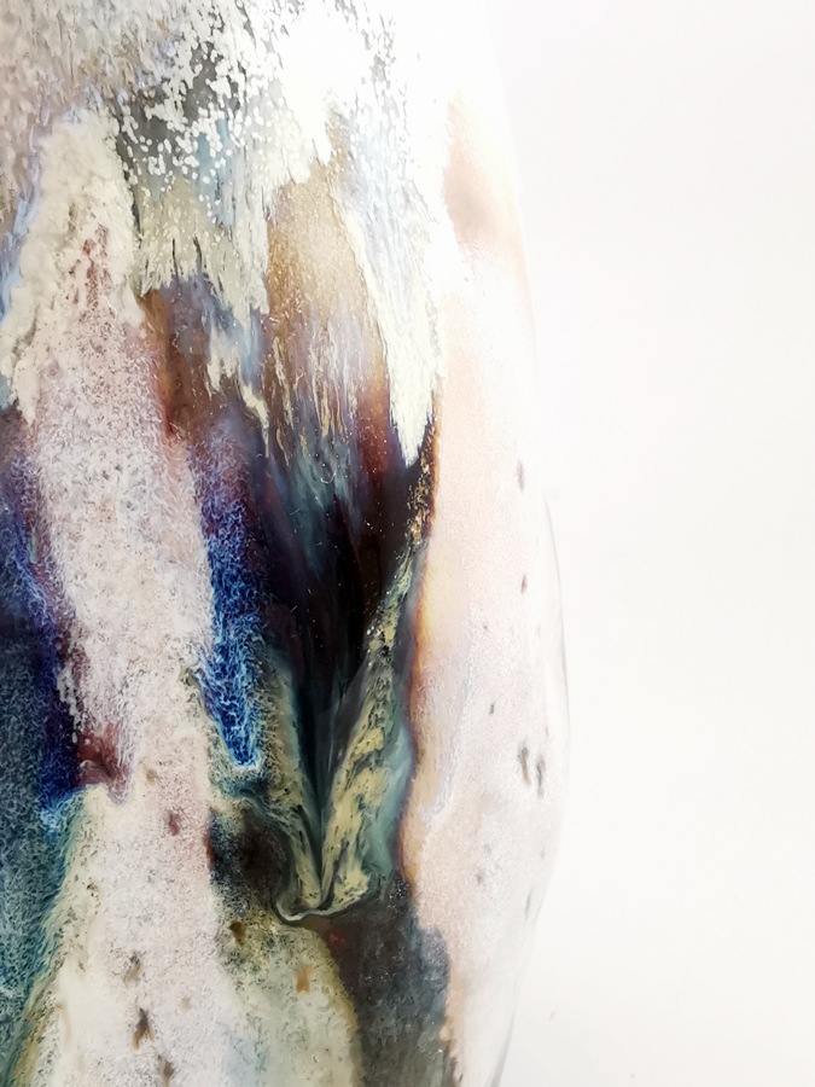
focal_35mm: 33
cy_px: 544
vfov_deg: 55.4
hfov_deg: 42.9
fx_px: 1036
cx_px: 408
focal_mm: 2.26
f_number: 2.2
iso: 200
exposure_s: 1/33.3
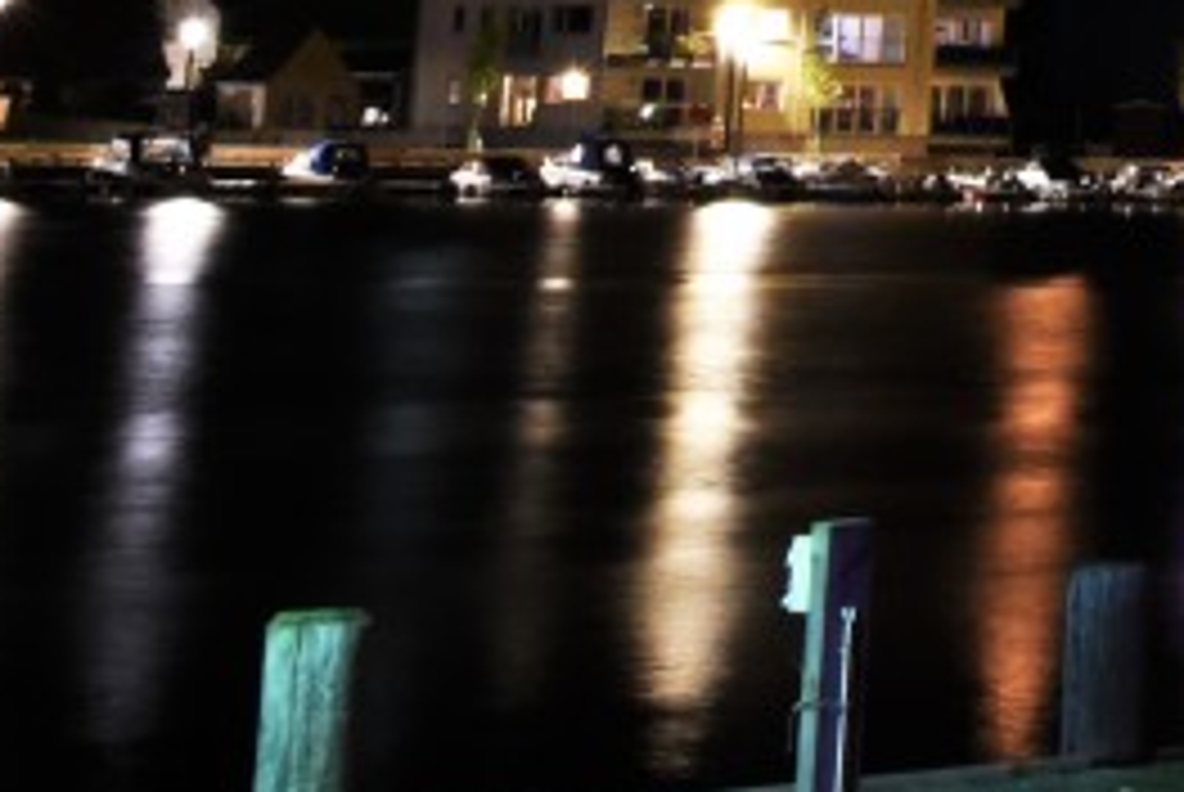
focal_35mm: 173
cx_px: 2487
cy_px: -760
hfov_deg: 10.7
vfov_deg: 7.6
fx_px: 5696
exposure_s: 13
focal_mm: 38
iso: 1000
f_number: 20
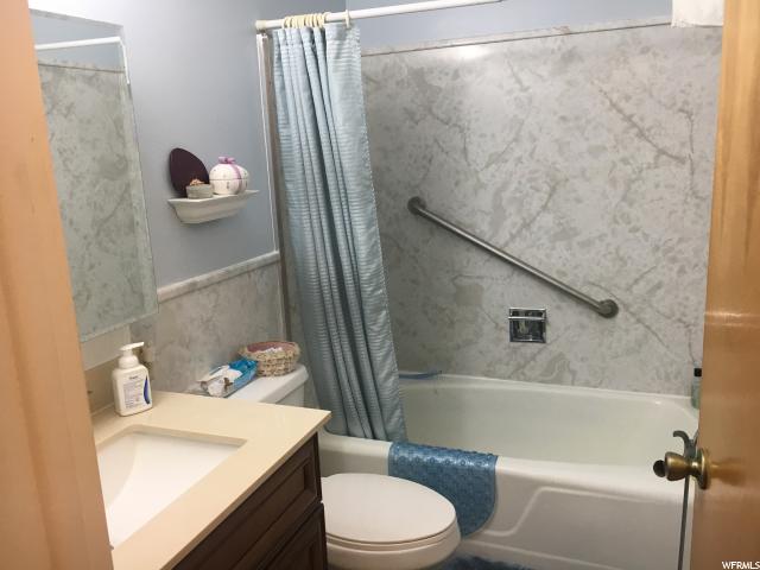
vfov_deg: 48.2
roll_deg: +3.1
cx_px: 380
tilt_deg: -13.3
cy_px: 285
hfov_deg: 61.7
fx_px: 637
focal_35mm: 29
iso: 40
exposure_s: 1/30
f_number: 2.2
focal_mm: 4.15
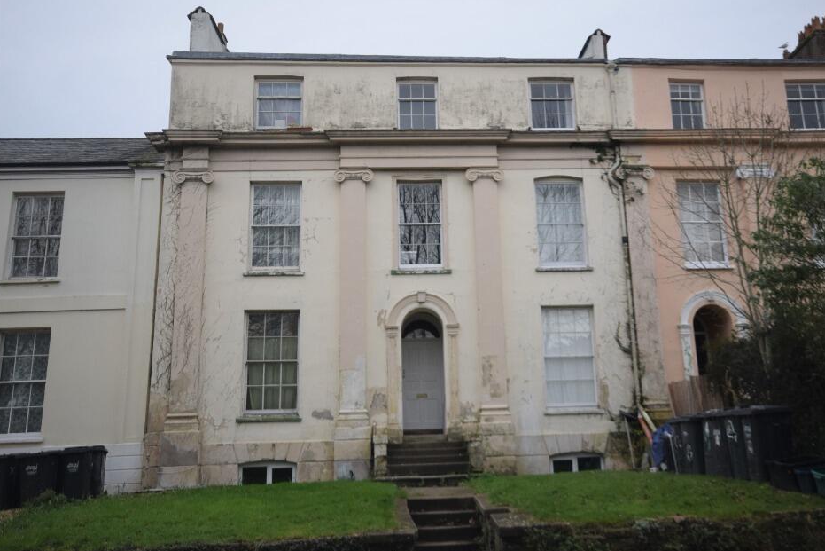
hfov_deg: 57.1
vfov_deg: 40.0
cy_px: 271
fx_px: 756
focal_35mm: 33
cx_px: 448
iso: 400
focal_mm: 20
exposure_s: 1/250
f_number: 8
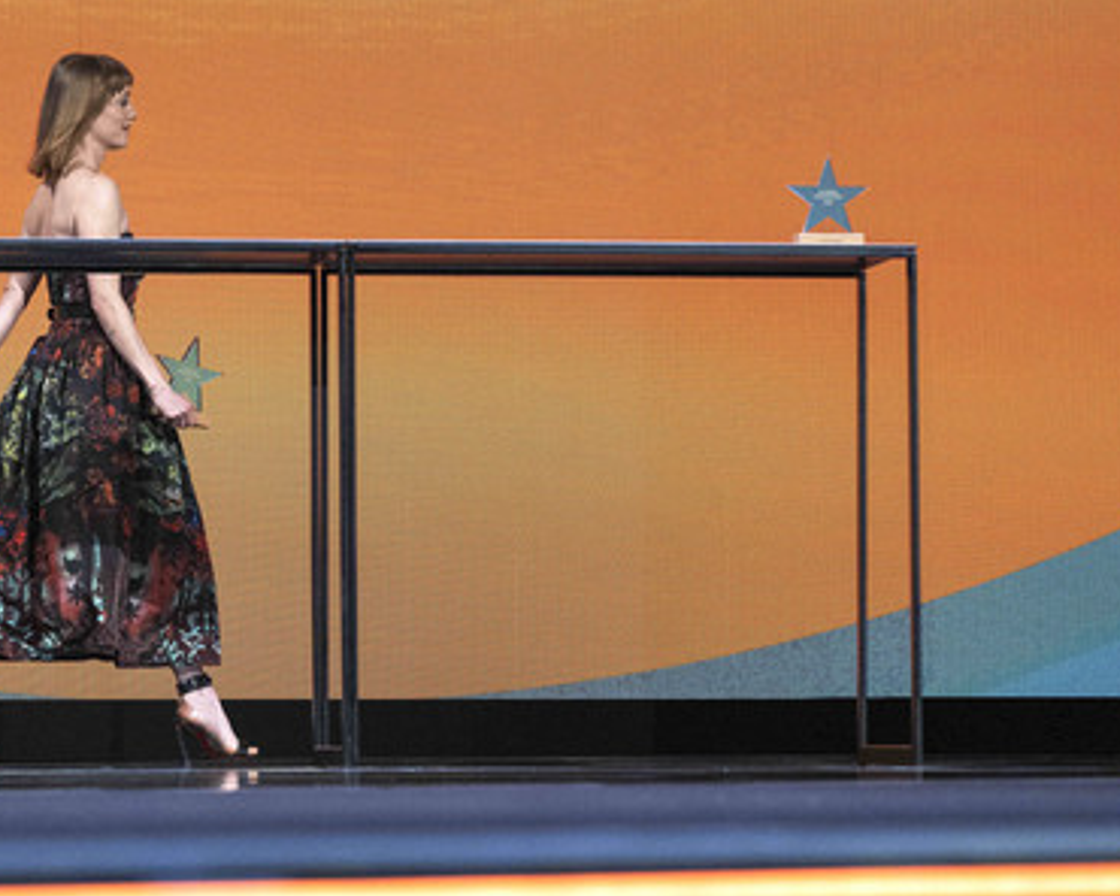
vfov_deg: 10.7
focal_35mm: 144
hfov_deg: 13.4
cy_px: 445
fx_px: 4773
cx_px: 468
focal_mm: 83.8
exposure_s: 1/320
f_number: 2.8
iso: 2500
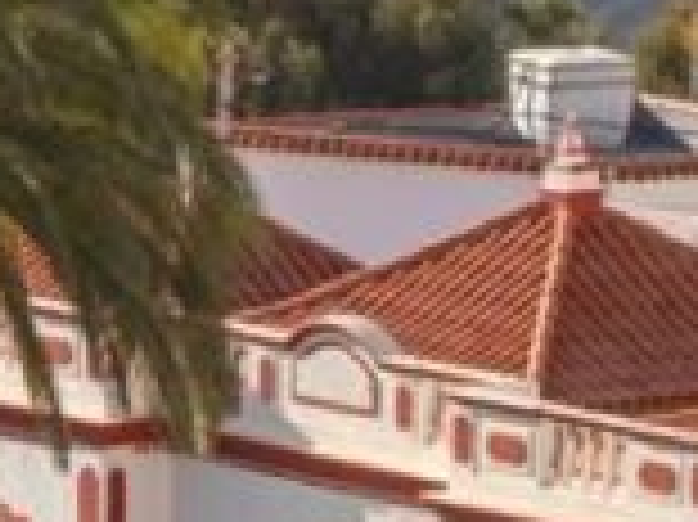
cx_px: -1310
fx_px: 17308
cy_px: 97
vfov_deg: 1.7
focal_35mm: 859
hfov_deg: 2.3
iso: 400
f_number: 8
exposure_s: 1/640
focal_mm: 90
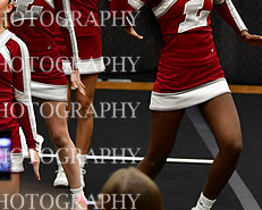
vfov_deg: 4.3
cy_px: 41
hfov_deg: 5.3
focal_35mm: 361
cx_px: -24
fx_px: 2800
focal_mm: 102
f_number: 4
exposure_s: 1/500
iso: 4000
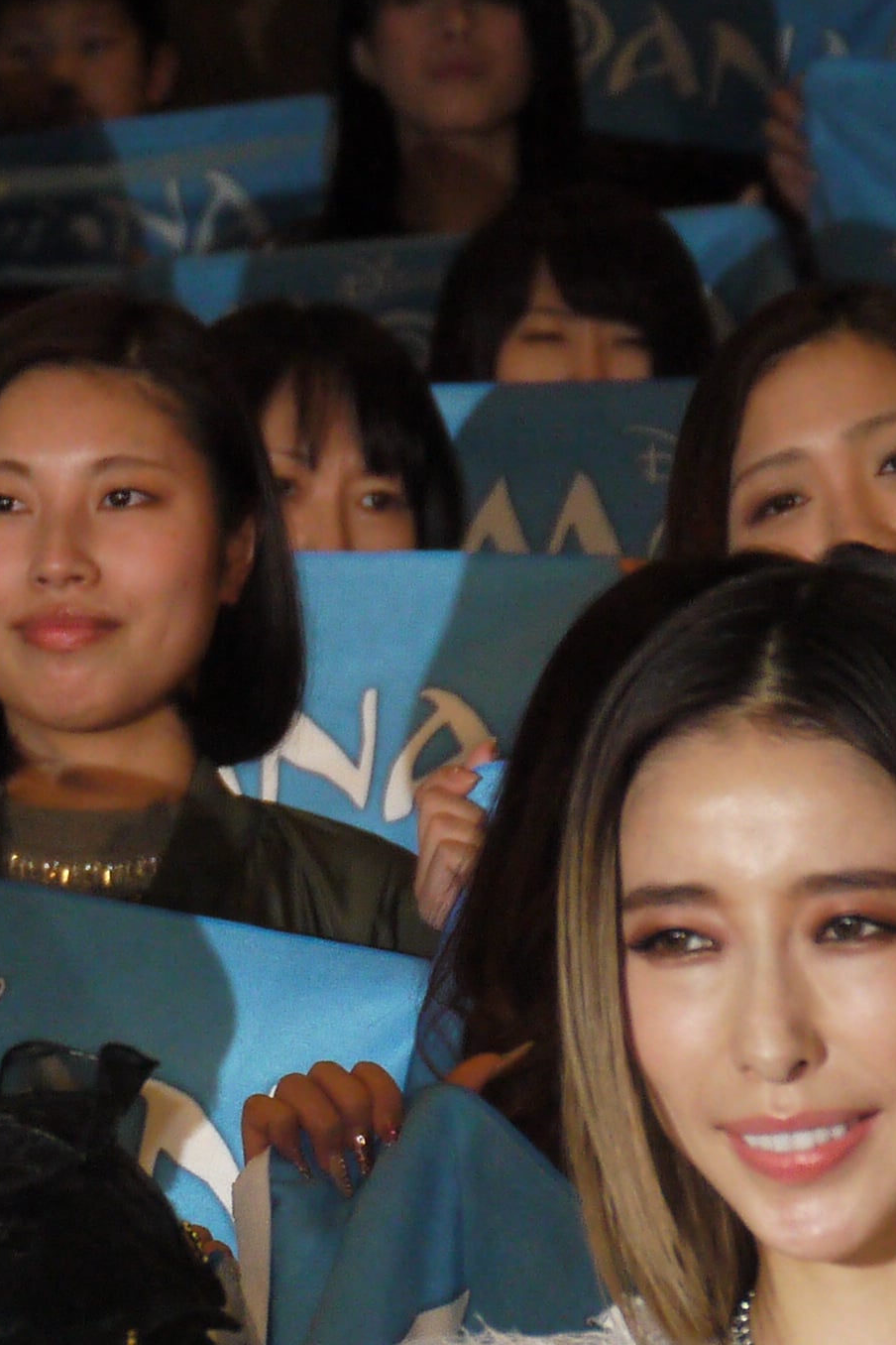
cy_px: 1190
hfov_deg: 3.3
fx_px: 15343
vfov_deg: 5.0
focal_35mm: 411
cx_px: -83
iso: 640
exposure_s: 1/125
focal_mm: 67
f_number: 5.7
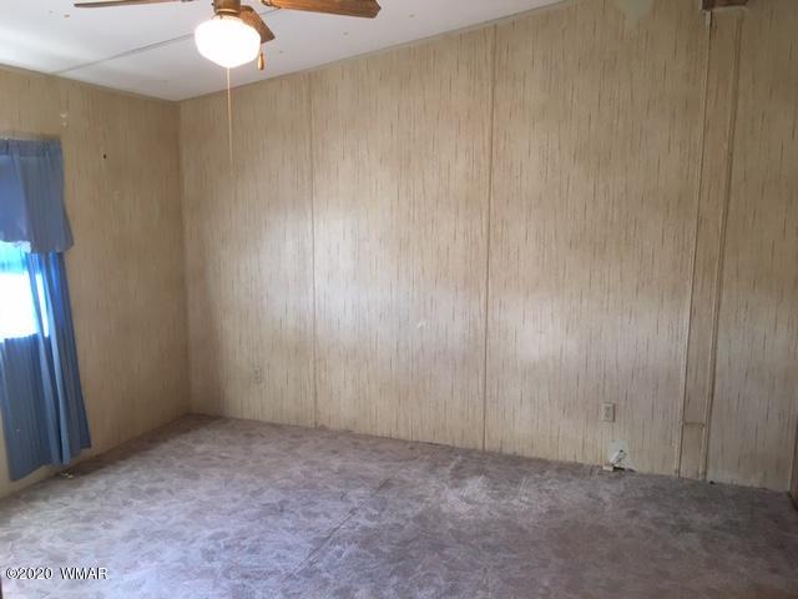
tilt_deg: -8.8
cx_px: 399
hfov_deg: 61.7
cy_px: 300
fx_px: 669
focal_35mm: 29
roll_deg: -1.5
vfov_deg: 48.2
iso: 50
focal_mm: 4.15
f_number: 2.2
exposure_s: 1/30
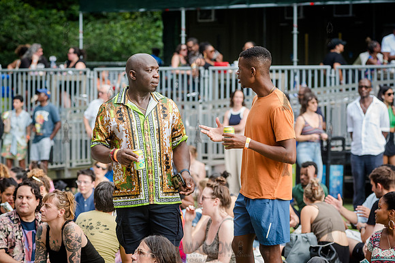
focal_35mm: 160
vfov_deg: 8.6
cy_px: 132
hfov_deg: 12.9
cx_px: 198
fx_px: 1751
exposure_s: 1/640
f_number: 5
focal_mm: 125
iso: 1000
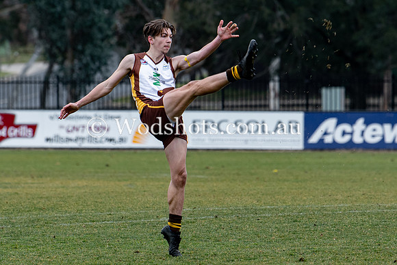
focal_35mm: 544
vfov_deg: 2.5
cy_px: 156
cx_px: 219
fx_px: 6000
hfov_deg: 3.8
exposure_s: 1/800
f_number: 4
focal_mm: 200
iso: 320
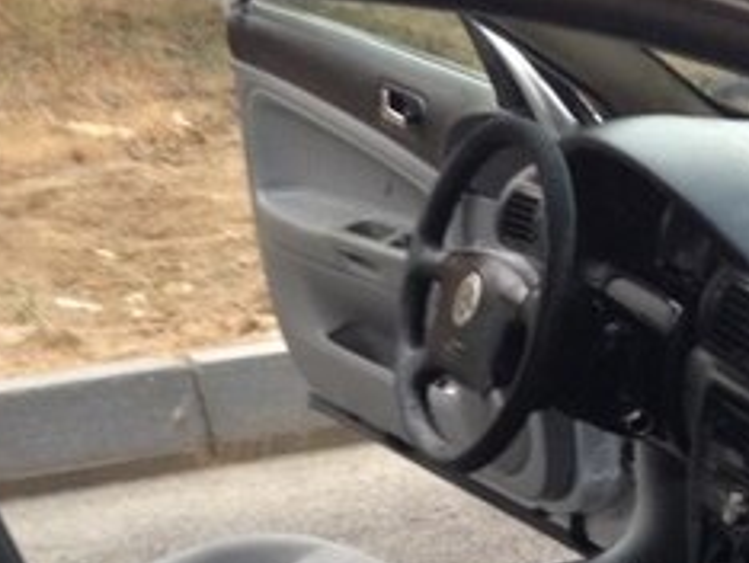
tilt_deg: -25.9
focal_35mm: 93
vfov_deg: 15.2
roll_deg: +1.5
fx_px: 2014
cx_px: 749
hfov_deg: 20.4
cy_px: 712
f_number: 2.4
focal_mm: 4.12
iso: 125
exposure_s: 1/20
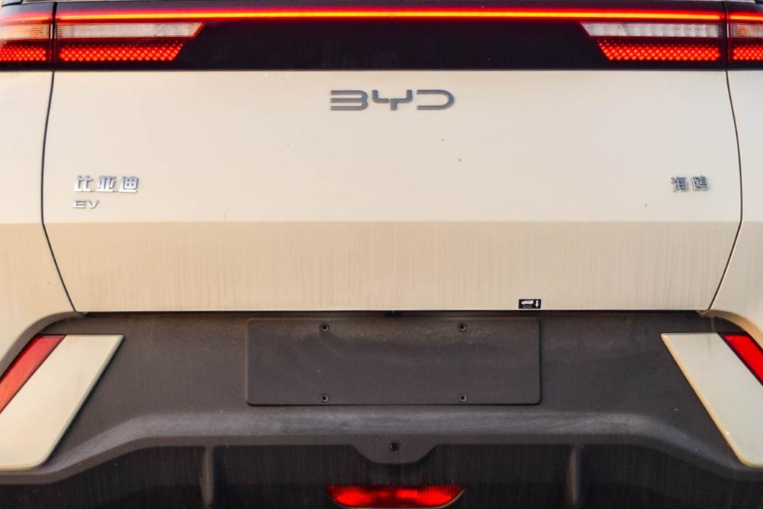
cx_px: 365
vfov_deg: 17.5
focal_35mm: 78
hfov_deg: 26.0
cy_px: 196
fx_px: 1653
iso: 400
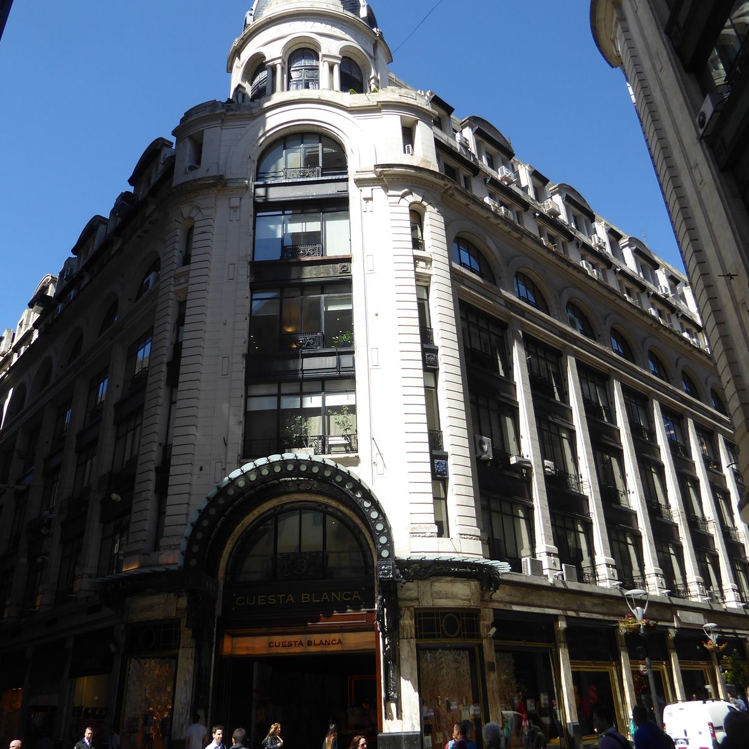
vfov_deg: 54.0
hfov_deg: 54.0
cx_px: 369
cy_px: 339
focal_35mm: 30
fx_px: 734
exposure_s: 1/500
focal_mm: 4.3
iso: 80
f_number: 3.3
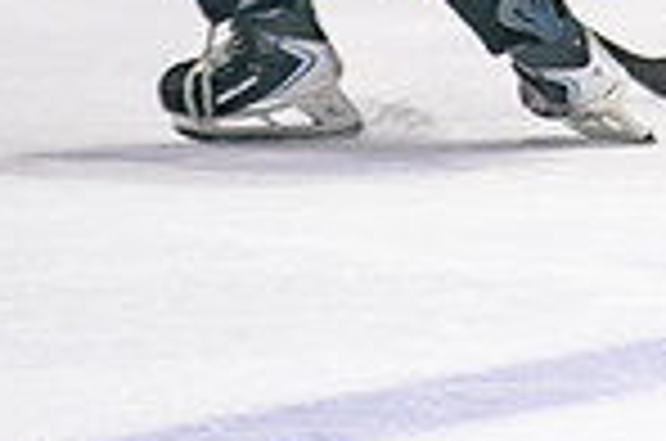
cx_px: 861
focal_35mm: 1120
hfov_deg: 1.8
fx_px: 20675
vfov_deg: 1.2
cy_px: -328
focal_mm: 200
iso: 640
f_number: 2.8
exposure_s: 1/640
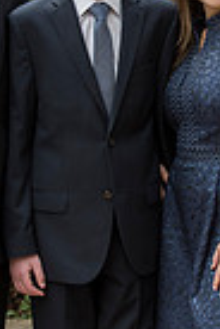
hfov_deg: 6.0
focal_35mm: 229
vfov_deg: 9.0
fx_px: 2099
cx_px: 148
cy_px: 112
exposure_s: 1/400
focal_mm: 70
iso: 400
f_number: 3.5
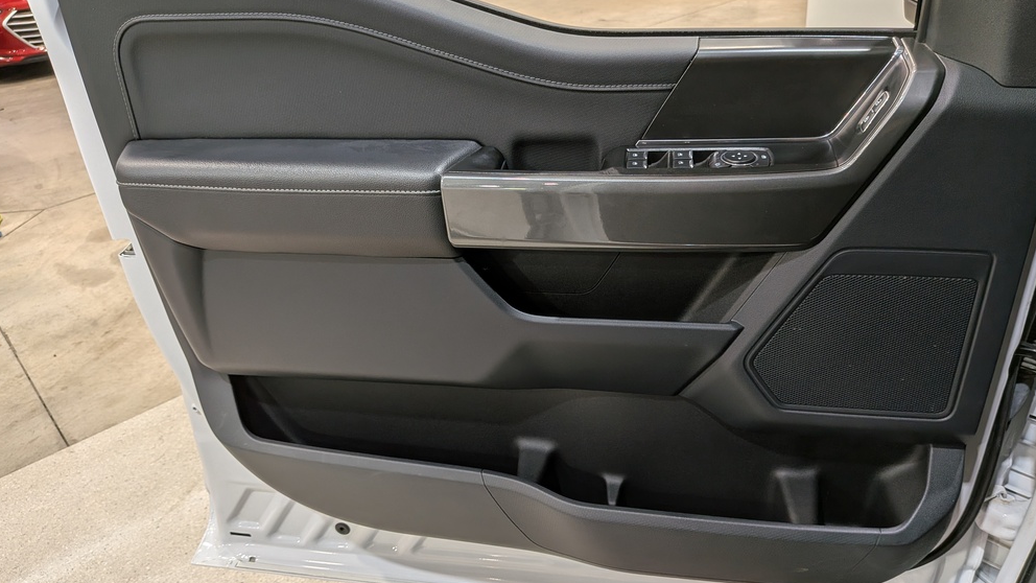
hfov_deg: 69.9
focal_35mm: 27
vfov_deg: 42.9
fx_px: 742
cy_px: 313
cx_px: 525
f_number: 1.7
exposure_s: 1/217
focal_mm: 4.53
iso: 28
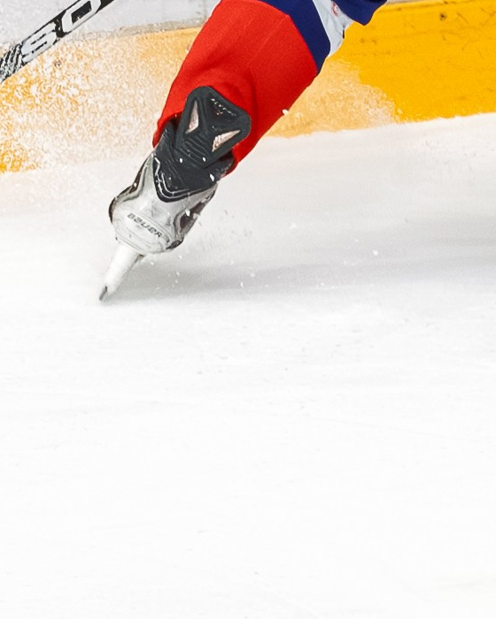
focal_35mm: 1602
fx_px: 29396
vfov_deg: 1.2
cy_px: -377
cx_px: 429
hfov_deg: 1.0
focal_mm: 200
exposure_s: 1/1000
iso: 2500
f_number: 5.6
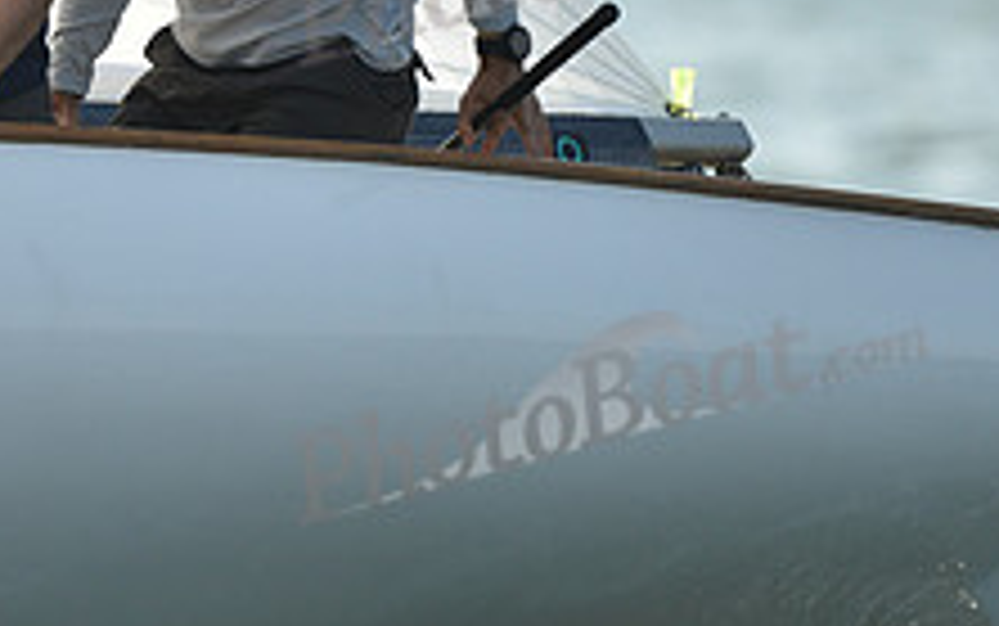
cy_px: -223
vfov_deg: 0.8
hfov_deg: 1.3
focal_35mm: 1595
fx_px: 43447
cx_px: 63
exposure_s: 1/2000
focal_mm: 600
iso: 250
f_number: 4
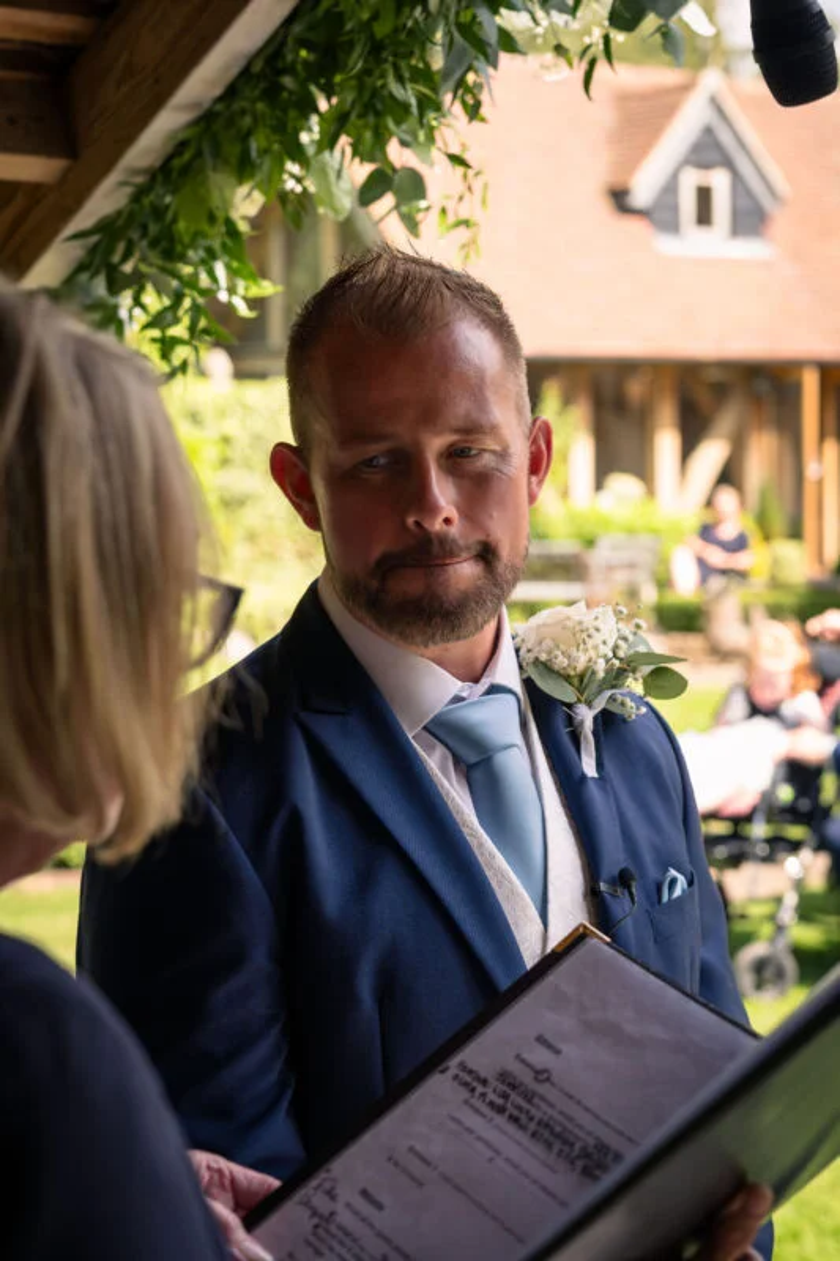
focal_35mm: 66
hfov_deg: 20.4
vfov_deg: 30.5
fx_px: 2311
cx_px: 641
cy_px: 630
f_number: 3.5
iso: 100
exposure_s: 1/200
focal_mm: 44
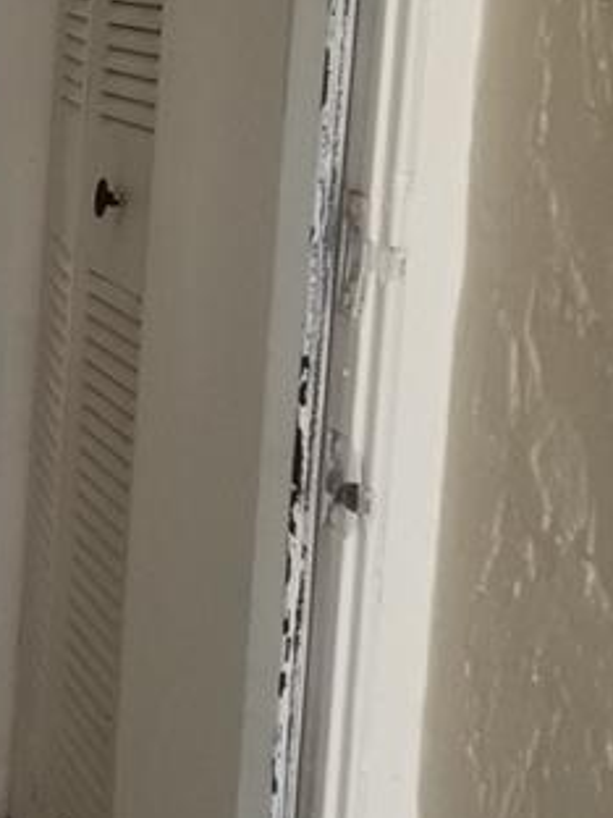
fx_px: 2361
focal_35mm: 100
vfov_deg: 19.6
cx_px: -490
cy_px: 330
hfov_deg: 13.3
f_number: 1.7
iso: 80
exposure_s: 1/60
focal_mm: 4.3
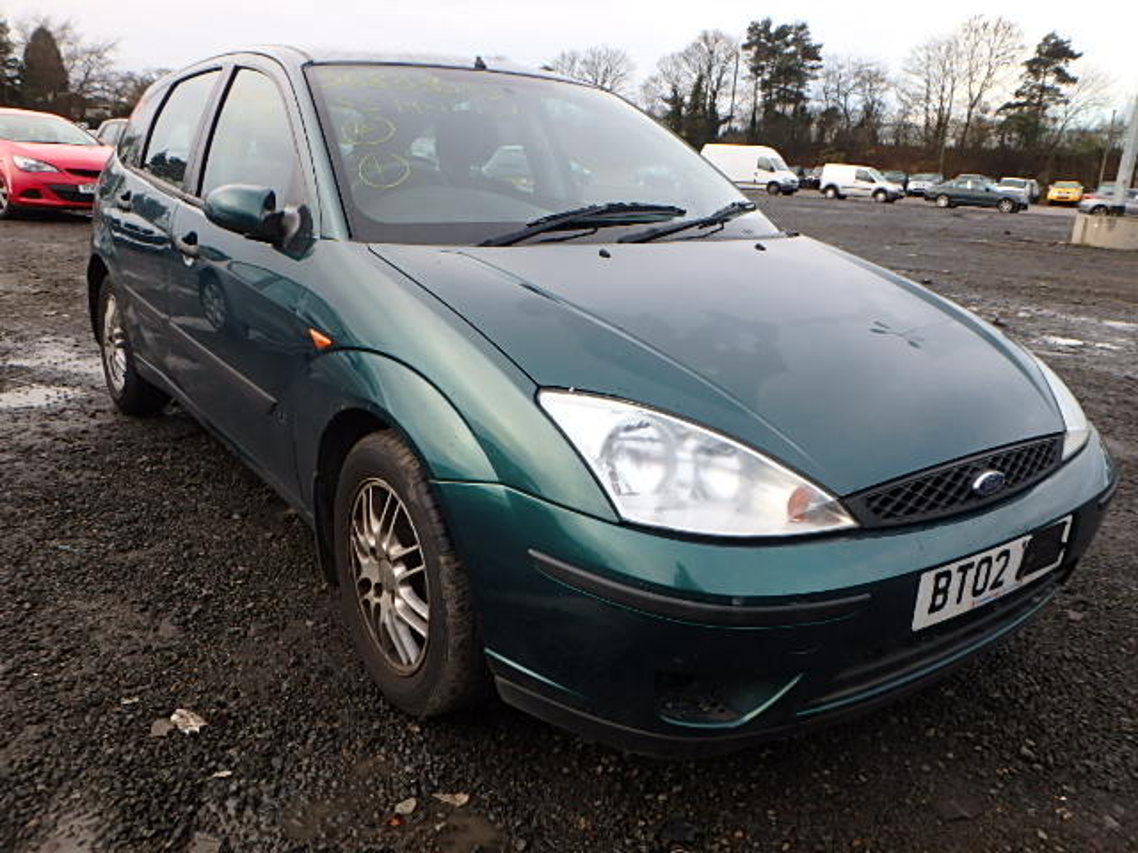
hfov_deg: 63.4
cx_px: 569
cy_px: 426
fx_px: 920
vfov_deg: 49.7
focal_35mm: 28
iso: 125
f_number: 4.4
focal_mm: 5
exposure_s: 1/100
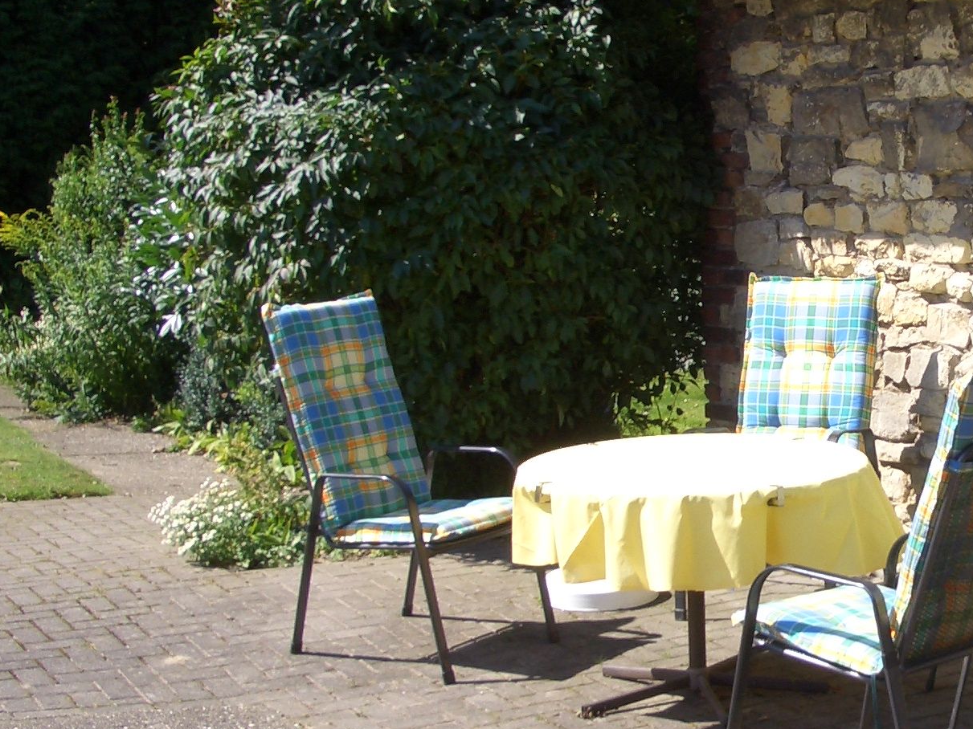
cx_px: 873
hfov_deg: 25.5
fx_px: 2080
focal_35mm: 74
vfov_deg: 19.8
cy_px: 225
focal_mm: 5.8
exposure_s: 1/250
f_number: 4.3
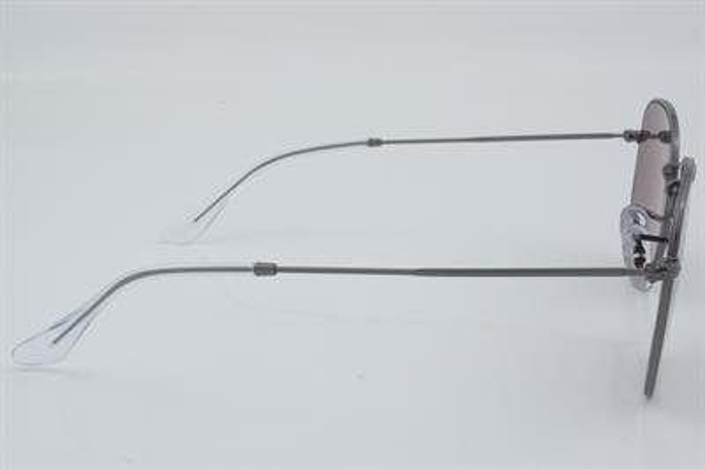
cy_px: 234
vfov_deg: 20.1
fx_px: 1321
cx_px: 352
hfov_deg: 29.9
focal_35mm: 68
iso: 100
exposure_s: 1/4
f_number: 29
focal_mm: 45
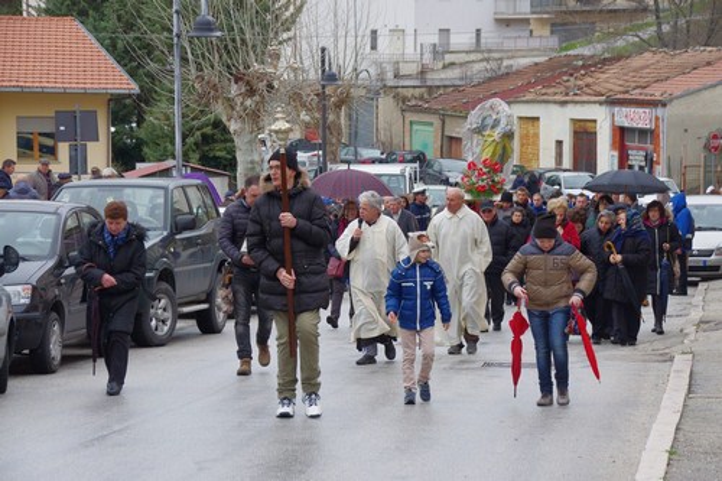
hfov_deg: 15.5
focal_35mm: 132
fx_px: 2646
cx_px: 361
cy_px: 240
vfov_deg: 10.4
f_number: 8
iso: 640
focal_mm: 88
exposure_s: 1/250
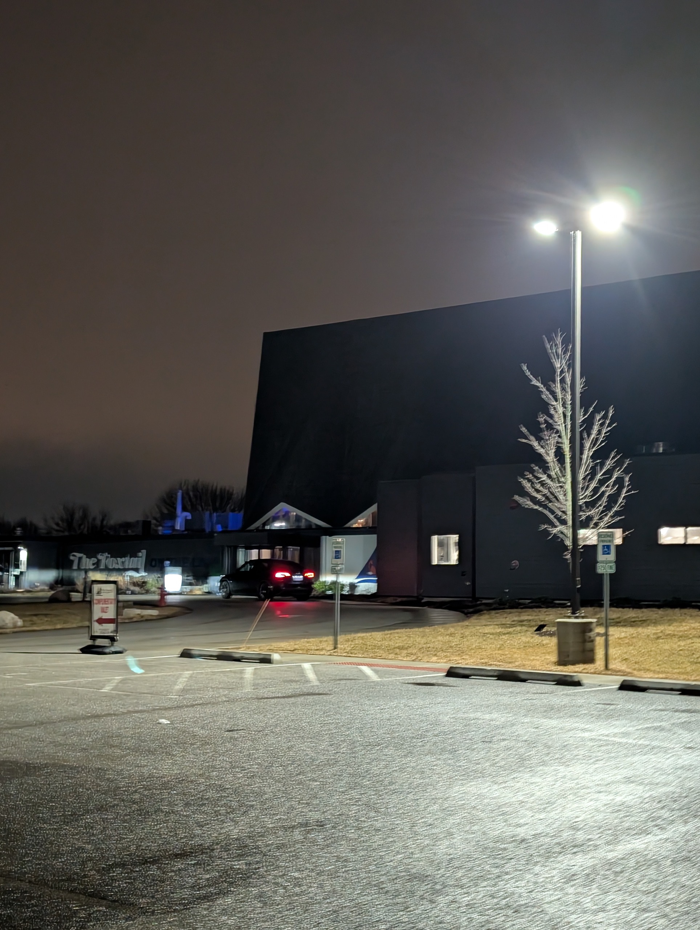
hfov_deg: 29.8
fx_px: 1318
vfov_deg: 38.9
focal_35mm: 49
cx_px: 350
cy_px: 465
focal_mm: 6.9
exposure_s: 1/15
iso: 166
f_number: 1.68
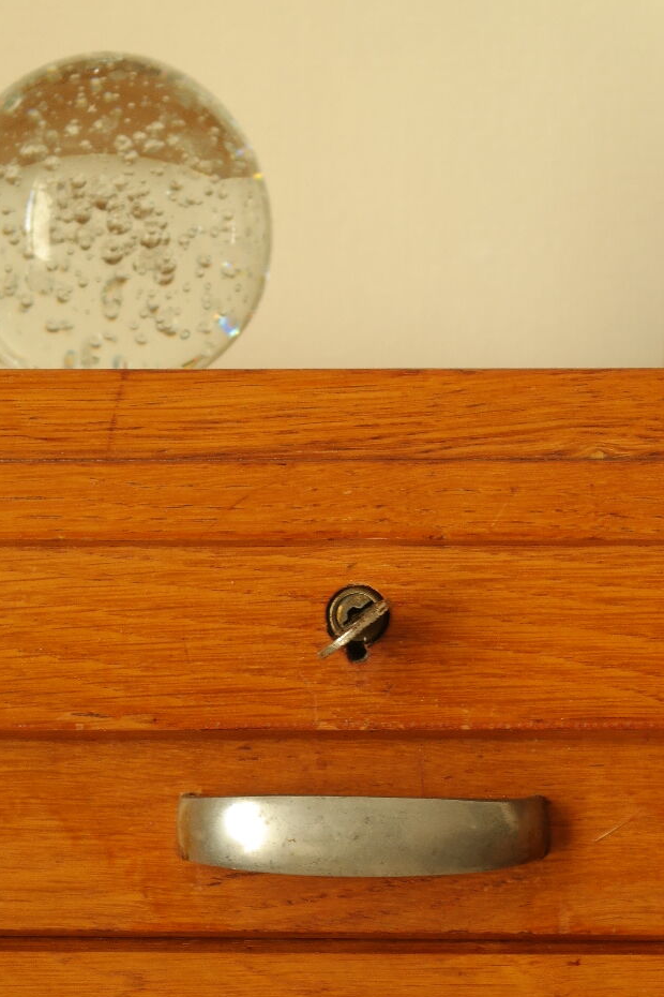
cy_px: 633
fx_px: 3956
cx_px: 373
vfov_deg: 14.3
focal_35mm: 143
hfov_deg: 9.6
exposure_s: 1/30
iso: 400
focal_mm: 50
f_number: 5.6
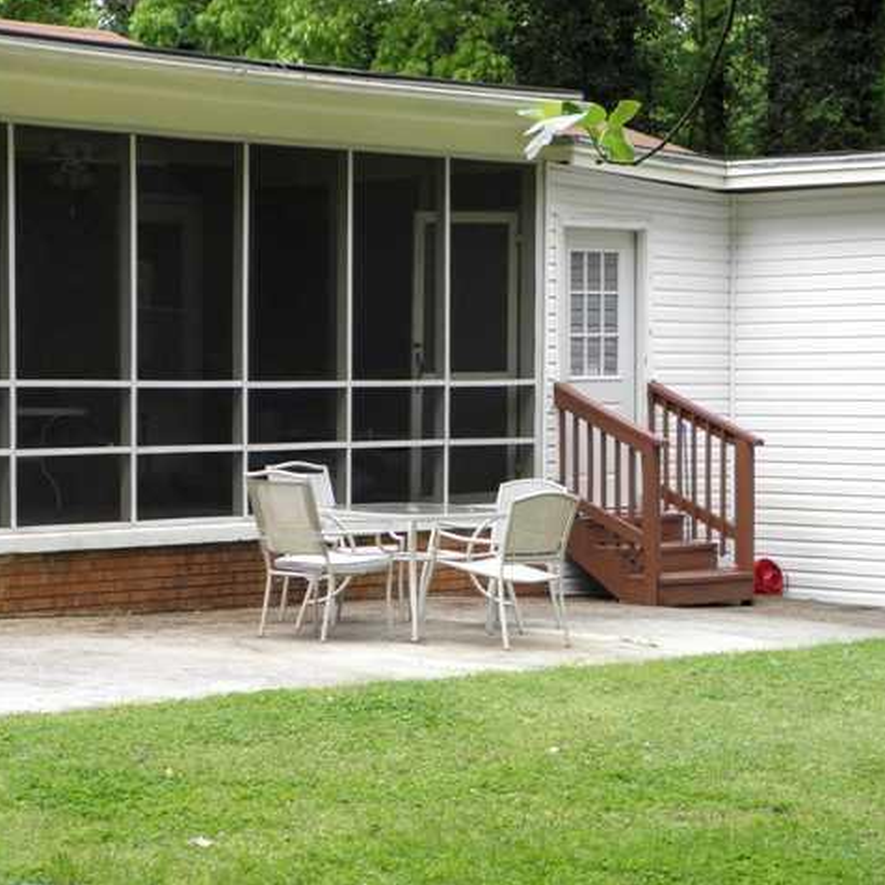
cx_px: 307
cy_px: 442
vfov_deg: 18.3
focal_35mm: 95
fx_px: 2748
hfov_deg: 18.3
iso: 100
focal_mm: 14.3
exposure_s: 1/100
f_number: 4.4
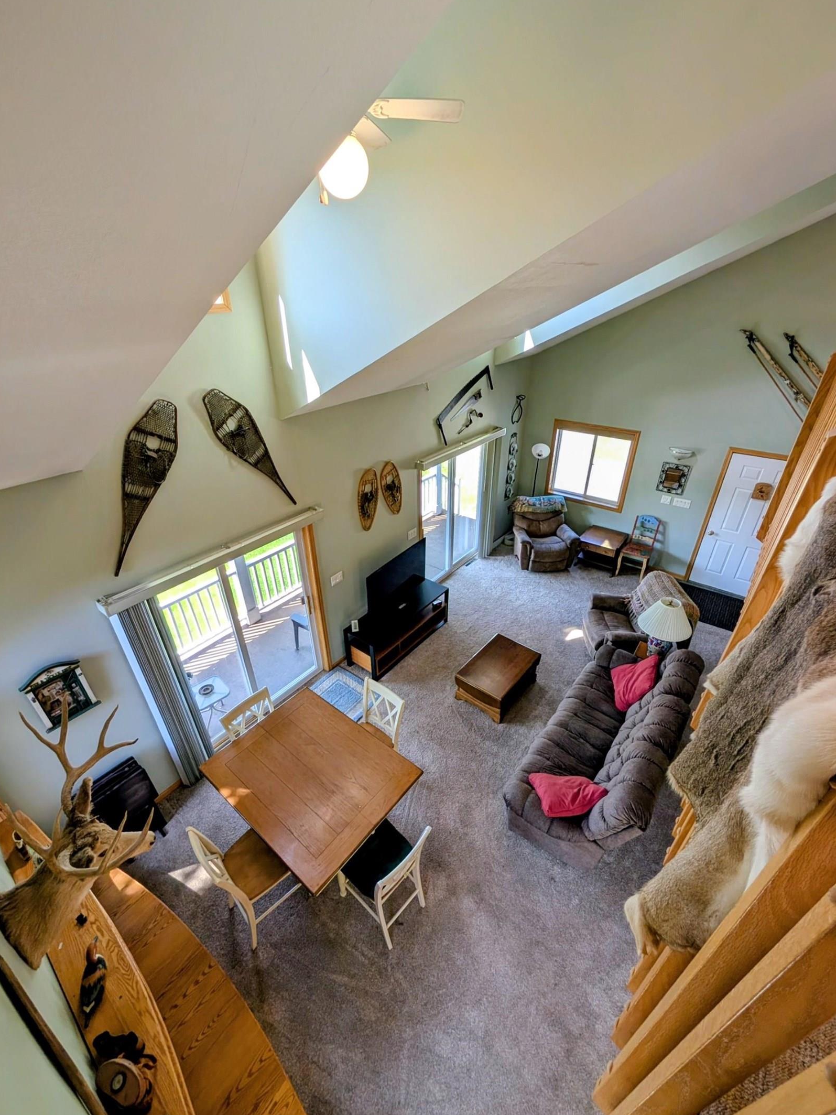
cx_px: 409
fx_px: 419
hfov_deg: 89.9
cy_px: 564
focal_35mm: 13
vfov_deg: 106.2
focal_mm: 2.02
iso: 82
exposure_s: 1/171
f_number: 1.7
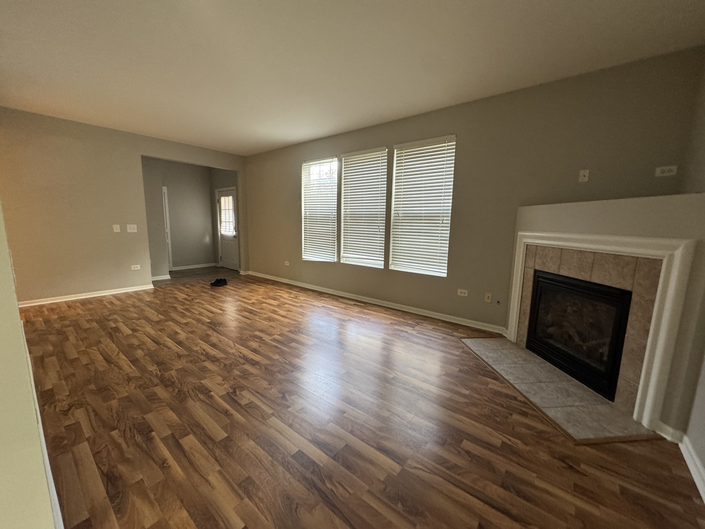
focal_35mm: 14
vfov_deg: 85.7
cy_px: 264
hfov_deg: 102.1
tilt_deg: -9.2
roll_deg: -1.1
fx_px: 285
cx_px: 352
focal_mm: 2.22
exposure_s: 1/67
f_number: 2.2
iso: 320
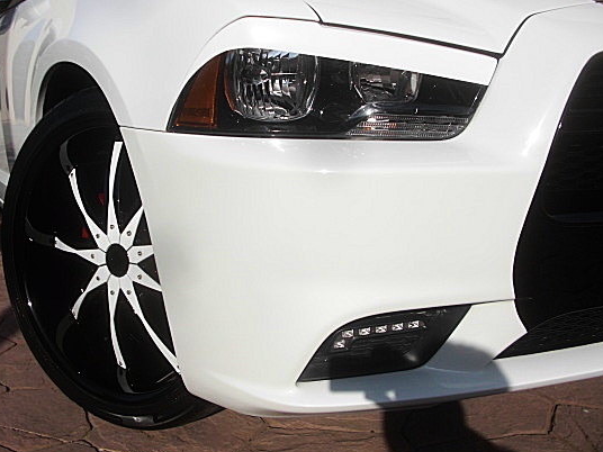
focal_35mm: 43
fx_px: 749
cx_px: 267
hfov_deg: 43.8
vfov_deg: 33.6
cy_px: 207
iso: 50
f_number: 7.9
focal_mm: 6.3
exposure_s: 1/250
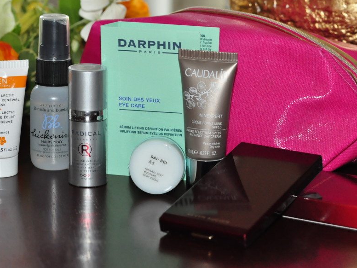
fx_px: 1176
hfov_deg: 17.3
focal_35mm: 114
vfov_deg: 13.0
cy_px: 117
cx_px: 172
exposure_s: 1/200
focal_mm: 60
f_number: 5.6
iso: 1600
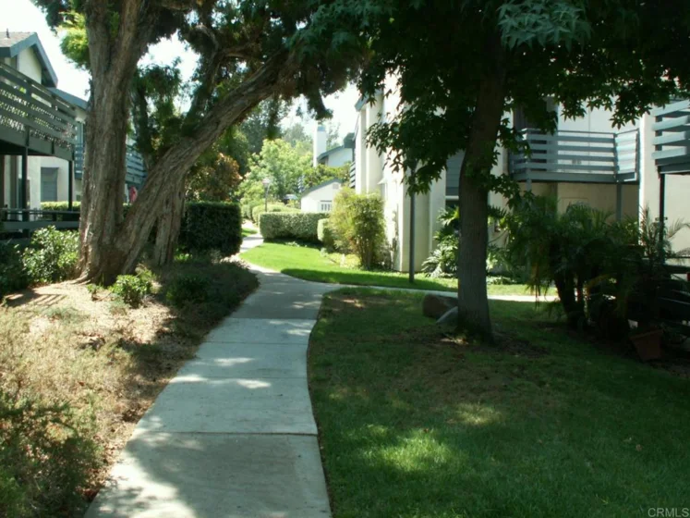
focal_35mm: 26
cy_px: 259
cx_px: 345
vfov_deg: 53.1
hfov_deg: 67.3
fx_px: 518
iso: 50
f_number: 4.5
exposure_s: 1/100
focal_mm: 4.52
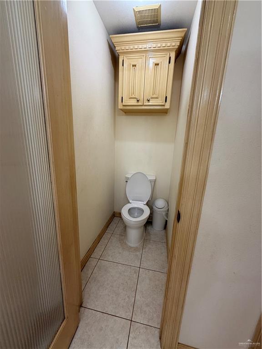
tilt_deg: -13.3
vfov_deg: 102.1
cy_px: 174
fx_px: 141
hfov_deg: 85.7
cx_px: 131
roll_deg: -2.4
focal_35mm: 14
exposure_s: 1/120
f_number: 2.2
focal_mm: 2.22
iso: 160
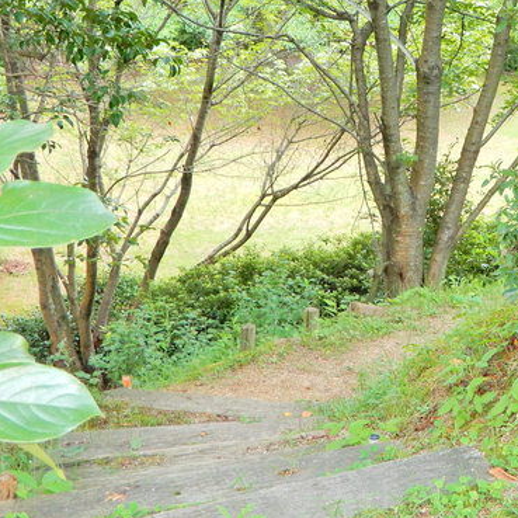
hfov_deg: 20.4
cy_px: 131
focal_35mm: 82
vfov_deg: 21.0
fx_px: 1388
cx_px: 526
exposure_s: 1/30
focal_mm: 7.5
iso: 200
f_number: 4
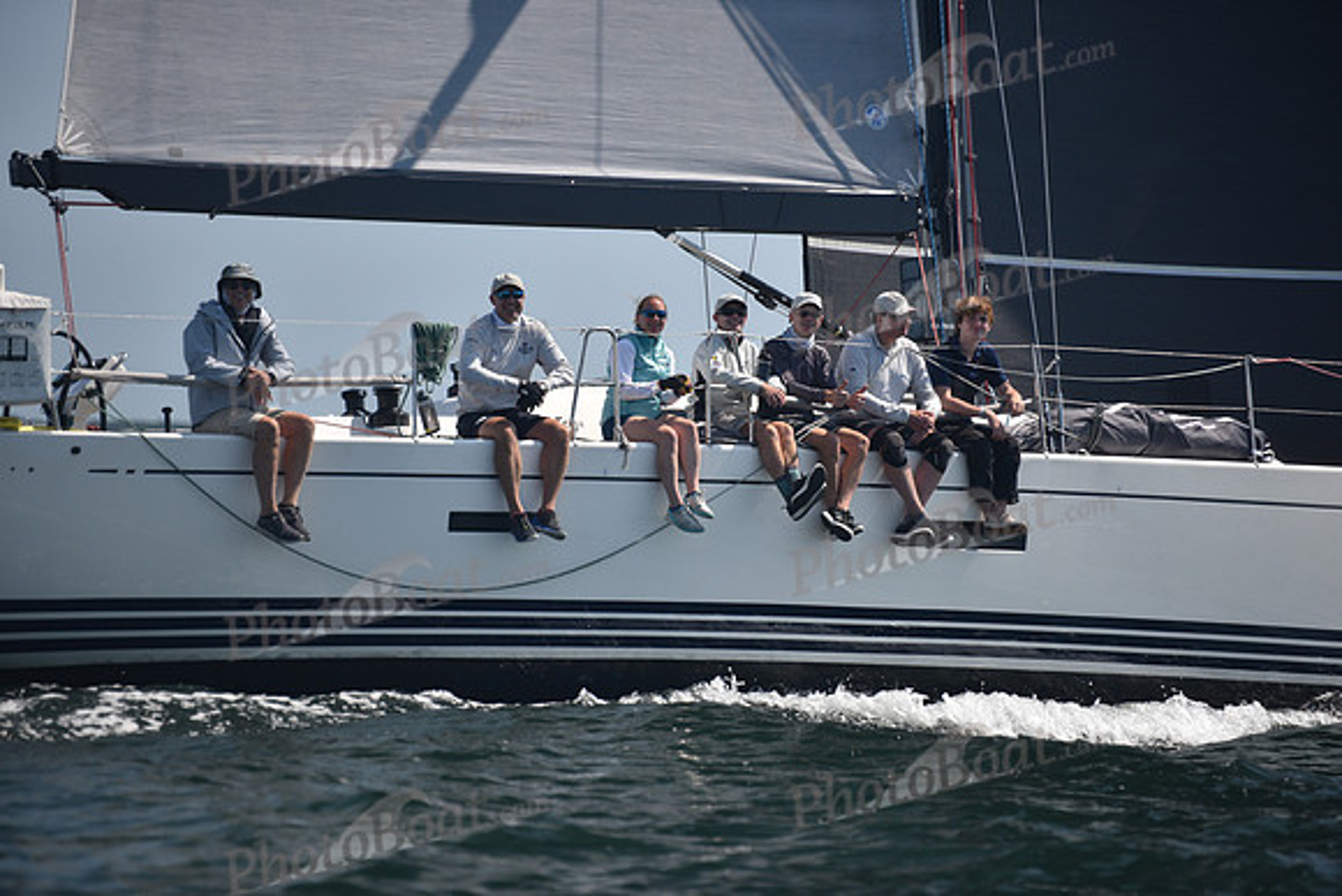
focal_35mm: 200
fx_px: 7457
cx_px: 671
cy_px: 448
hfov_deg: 10.3
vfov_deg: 6.9
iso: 250
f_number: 2.8
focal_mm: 200
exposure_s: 1/2500
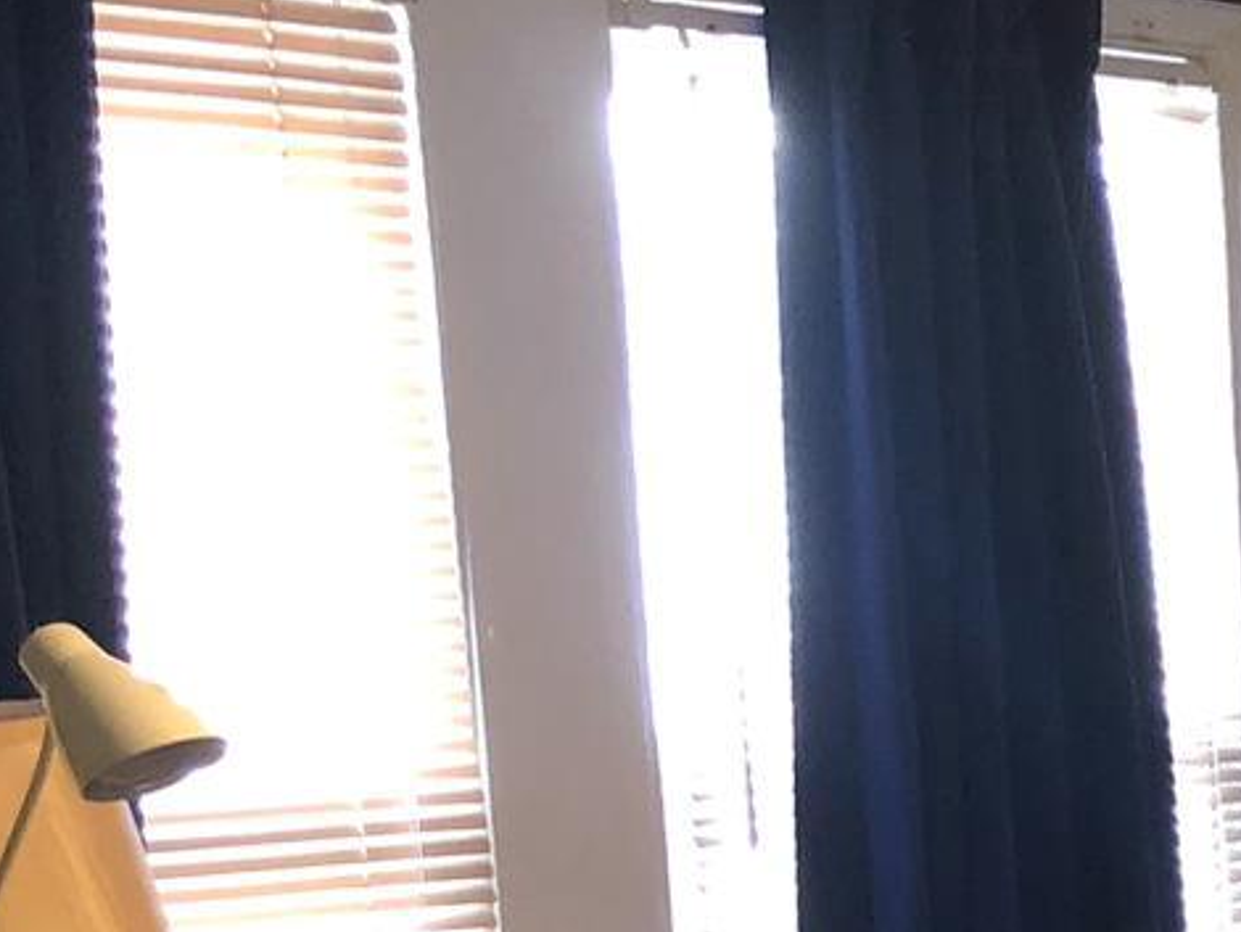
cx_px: 2395
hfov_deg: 13.9
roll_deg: +0.9
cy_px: 1254
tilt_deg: -10.4
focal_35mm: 122
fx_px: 4376
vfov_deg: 11.8
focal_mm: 4
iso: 80
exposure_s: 1/15
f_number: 1.8
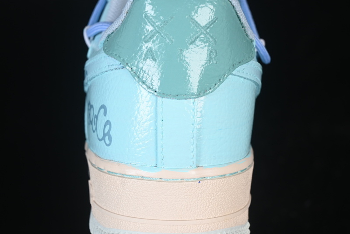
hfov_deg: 27.0
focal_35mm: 75
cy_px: 117
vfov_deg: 18.2
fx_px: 729
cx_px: 175
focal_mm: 50
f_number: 7.1
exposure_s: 1/80
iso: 160
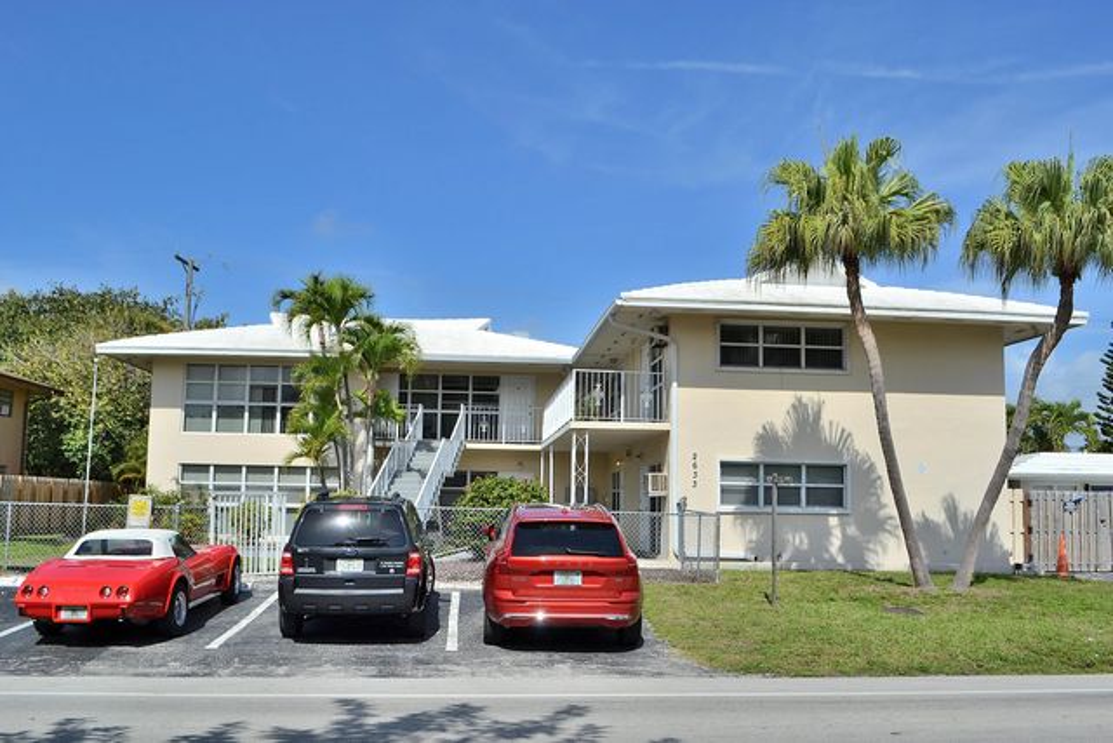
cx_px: 556
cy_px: 372
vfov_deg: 40.0
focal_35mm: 33
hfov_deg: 57.2
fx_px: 1020
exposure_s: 1/400
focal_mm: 22
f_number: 10
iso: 100
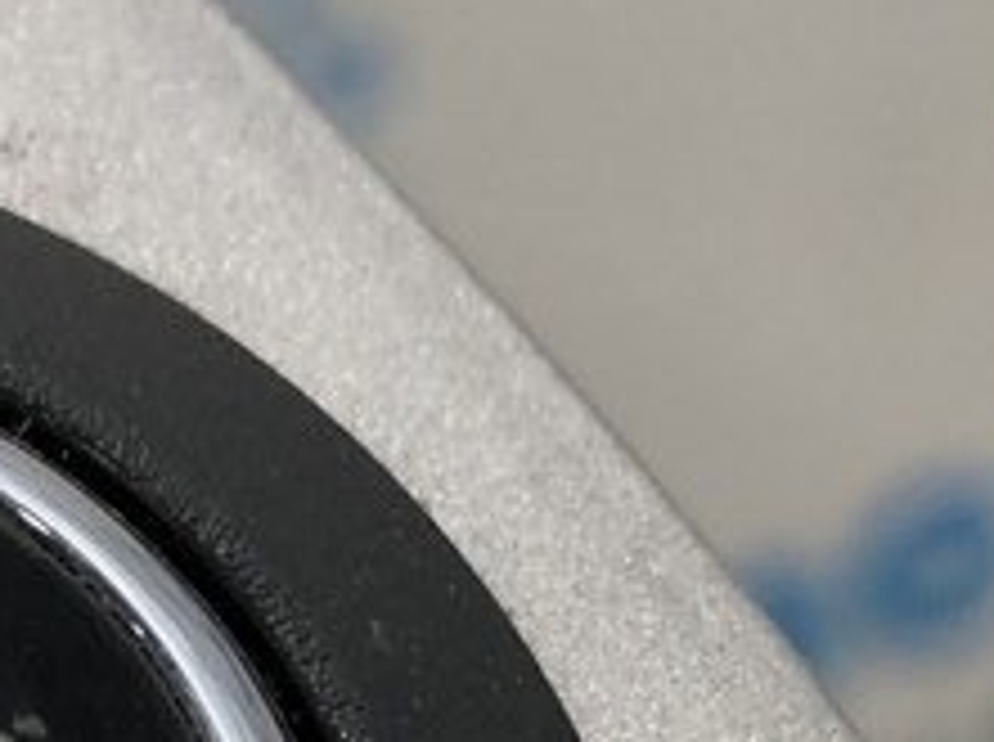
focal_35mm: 130
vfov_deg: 11.1
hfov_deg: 14.5
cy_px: 980
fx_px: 3727
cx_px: -310
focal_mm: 4
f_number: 1.8
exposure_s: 1/33
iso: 32
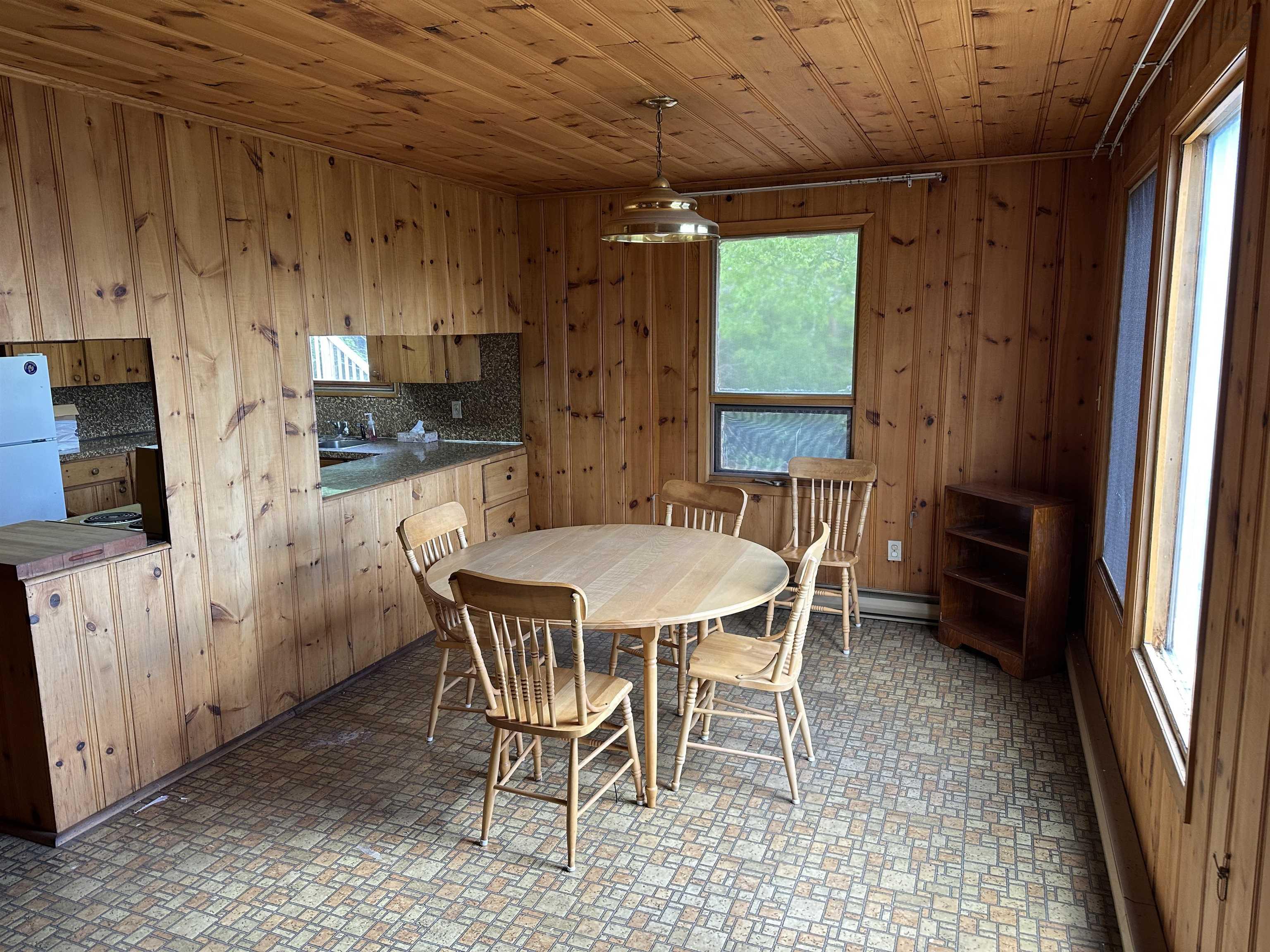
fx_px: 881
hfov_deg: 71.6
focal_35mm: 24
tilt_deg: -8.9
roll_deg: +0.7
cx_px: 635
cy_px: 476
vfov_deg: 56.8
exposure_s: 1/60
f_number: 1.78
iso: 125
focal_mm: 6.86
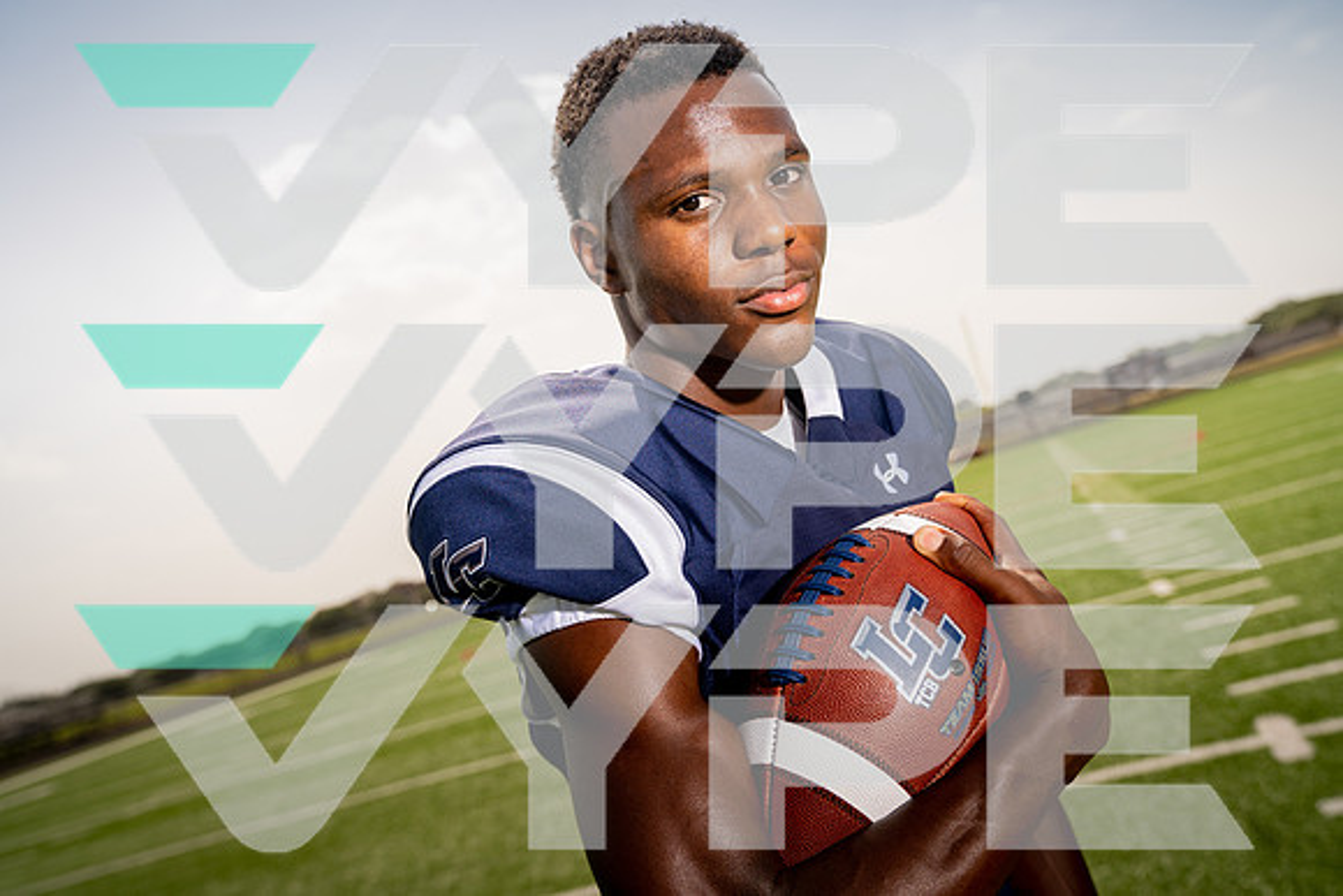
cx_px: 672
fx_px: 1306
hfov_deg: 54.4
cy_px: 448
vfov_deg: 37.9
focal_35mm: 35
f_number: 4.5
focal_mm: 35
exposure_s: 1/800
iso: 100
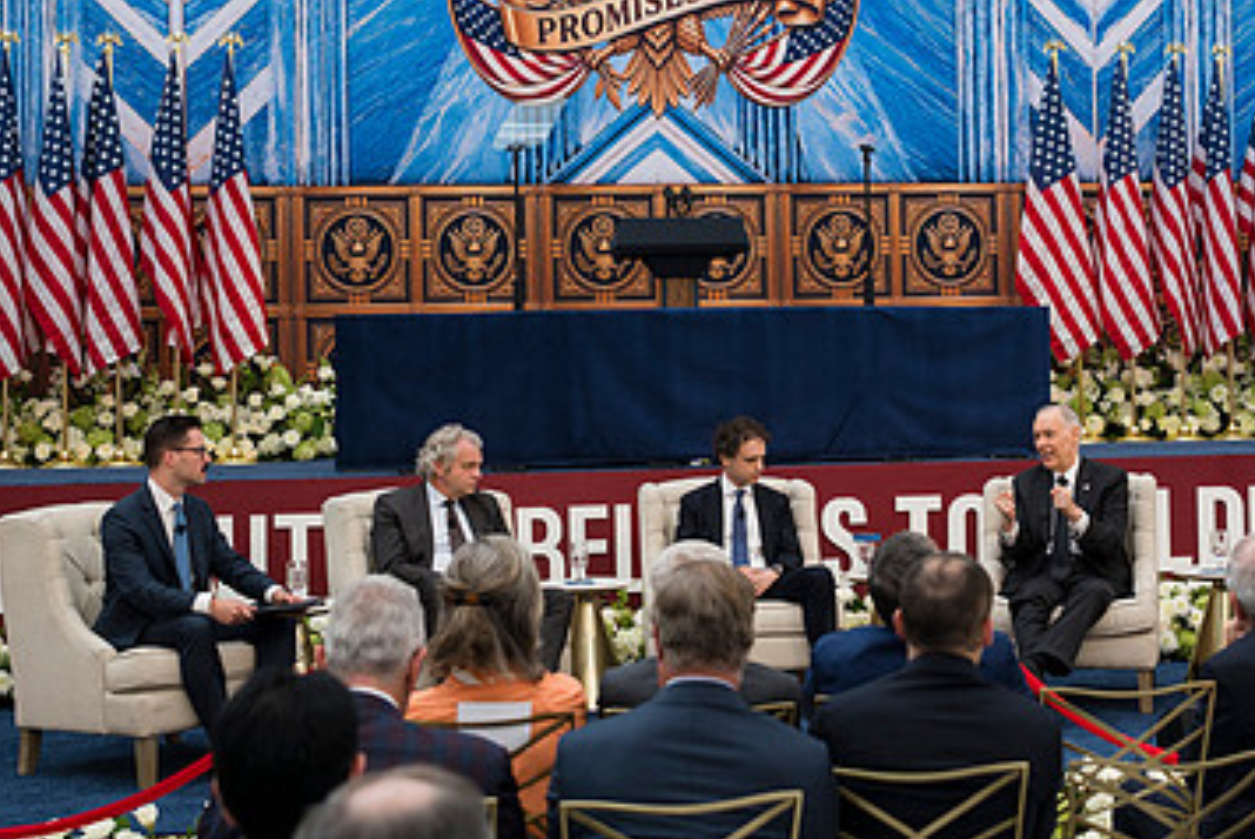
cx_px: 828
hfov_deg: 34.7
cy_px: 330
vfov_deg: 23.8
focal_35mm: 57
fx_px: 1989
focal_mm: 35
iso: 160
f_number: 2.8
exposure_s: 1/320
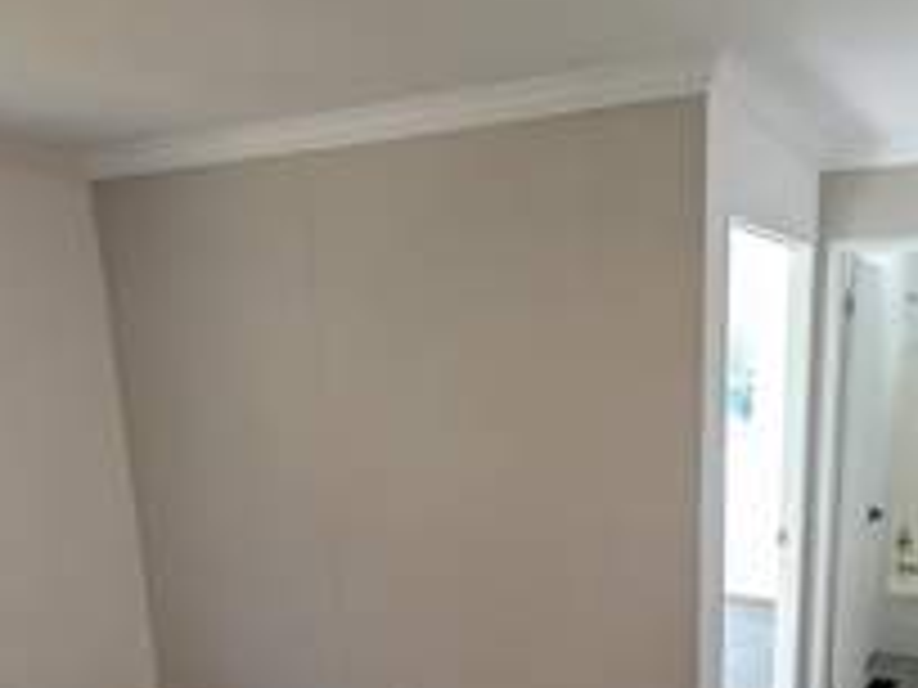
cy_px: 558
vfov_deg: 41.0
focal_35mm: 33
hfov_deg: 53.2
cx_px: 675
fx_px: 875
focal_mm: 1.83
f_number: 2.2
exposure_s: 1/60
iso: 119
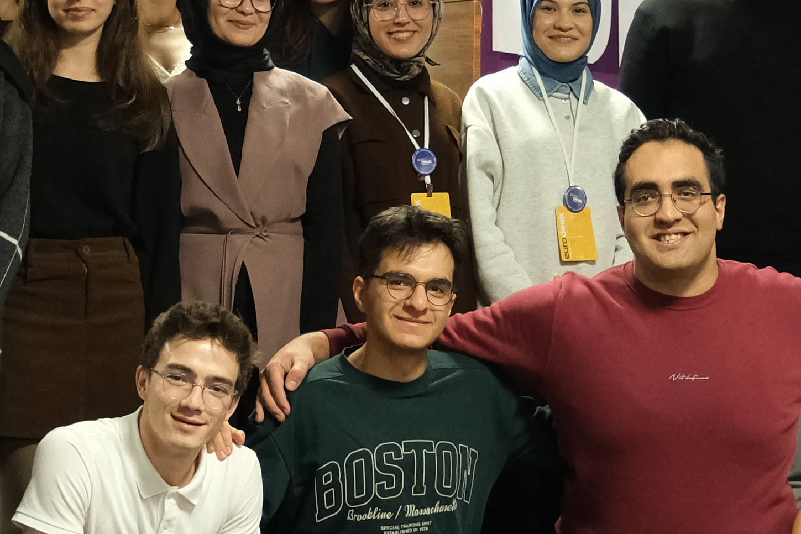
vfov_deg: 12.2
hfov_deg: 18.2
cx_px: 265
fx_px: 2492
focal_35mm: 112
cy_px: 104
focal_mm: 17
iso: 2500
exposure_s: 1/80
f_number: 2.8
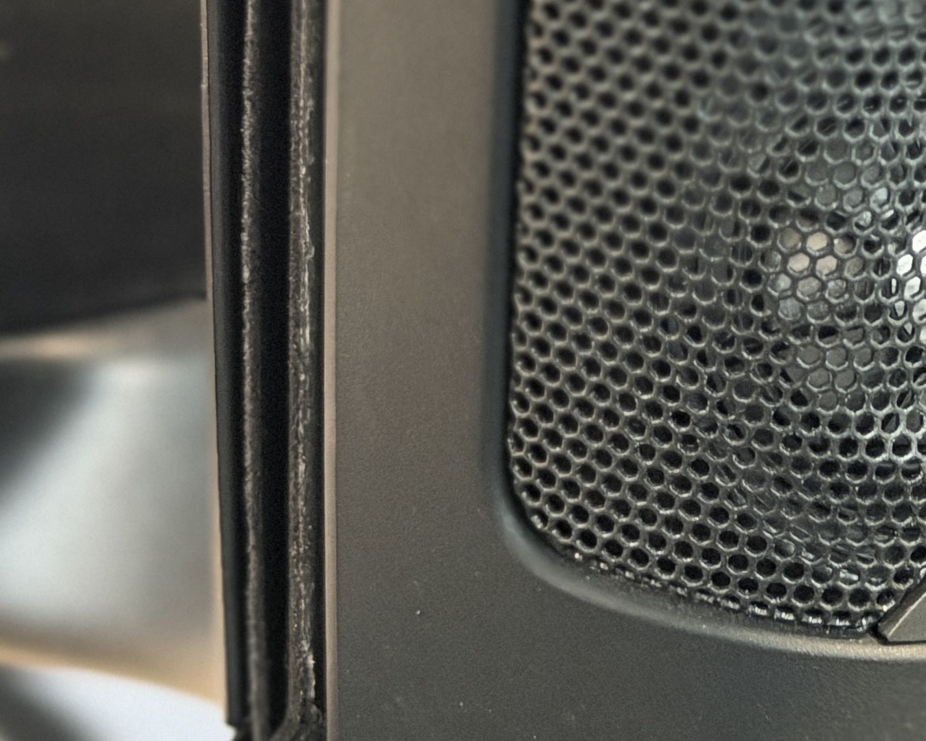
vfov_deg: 11.0
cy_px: 146
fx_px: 3837
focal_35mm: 140
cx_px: 952
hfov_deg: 13.5
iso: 800
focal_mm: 6.76
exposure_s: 1/28
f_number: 1.78
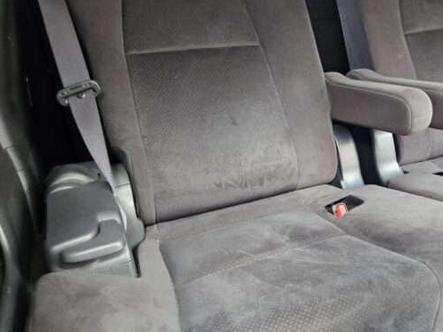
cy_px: 137
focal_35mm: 37
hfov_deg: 48.0
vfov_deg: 38.6
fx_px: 474
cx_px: 340
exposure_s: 1/100
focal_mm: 5.4
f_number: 1.8
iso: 400
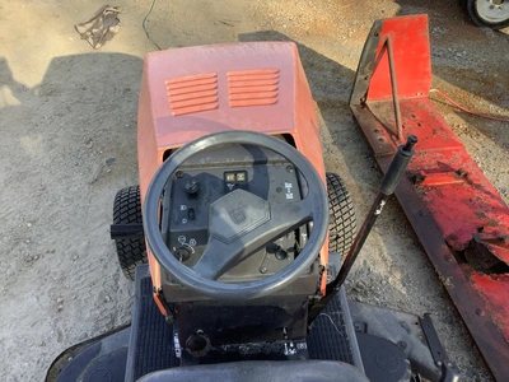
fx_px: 456
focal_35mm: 31
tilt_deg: -46.1
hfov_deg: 58.4
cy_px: 191
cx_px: 254
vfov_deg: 45.4
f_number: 2.4
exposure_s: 1/213
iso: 25
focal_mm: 3.3
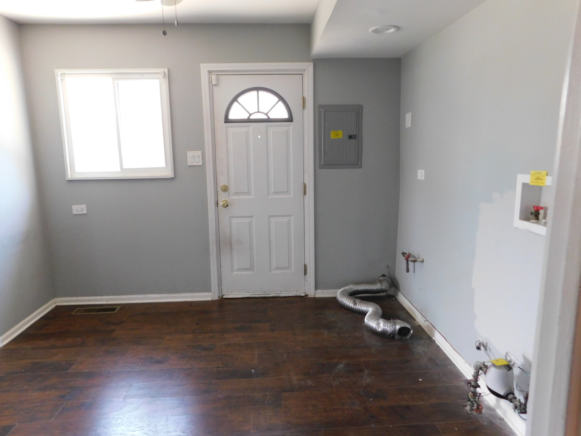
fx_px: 386
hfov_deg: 73.9
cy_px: 218
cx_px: 290
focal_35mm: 23
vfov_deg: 58.9
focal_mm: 4
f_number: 3
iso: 280
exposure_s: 1/30
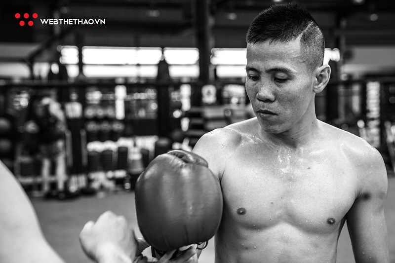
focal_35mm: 58
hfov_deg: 34.5
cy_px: 132
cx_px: 198
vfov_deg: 23.4
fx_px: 636
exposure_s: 1/160
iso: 500
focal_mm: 58
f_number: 4
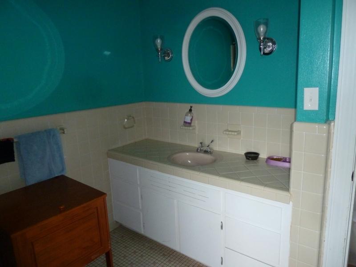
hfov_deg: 69.4
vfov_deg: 54.9
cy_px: 134
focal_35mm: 25
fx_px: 257
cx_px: 178
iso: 320
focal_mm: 4.1
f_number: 3.3
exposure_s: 1/30
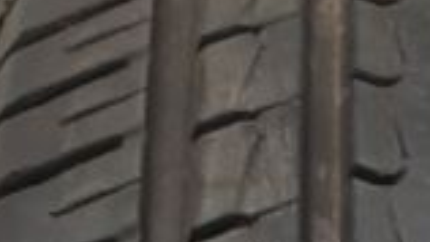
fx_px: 2658
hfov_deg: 9.2
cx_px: 352
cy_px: 1202
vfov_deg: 4.5
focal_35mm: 233
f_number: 2.4
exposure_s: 1/50
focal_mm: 4.3
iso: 125
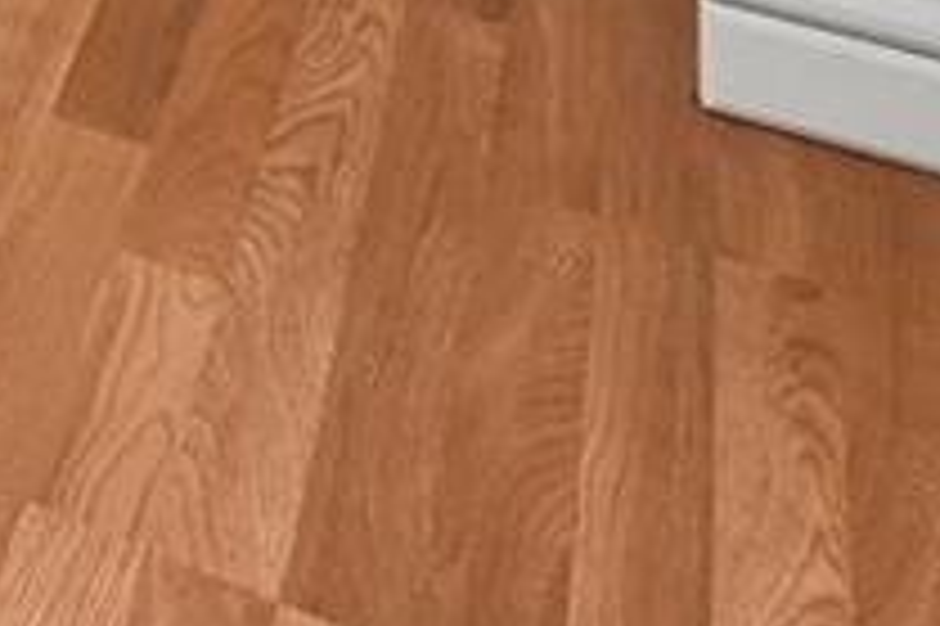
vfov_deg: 8.9
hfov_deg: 12.3
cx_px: -1642
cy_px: -1536
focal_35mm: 107
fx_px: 2792
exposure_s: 1/30
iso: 400
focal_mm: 14
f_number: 8
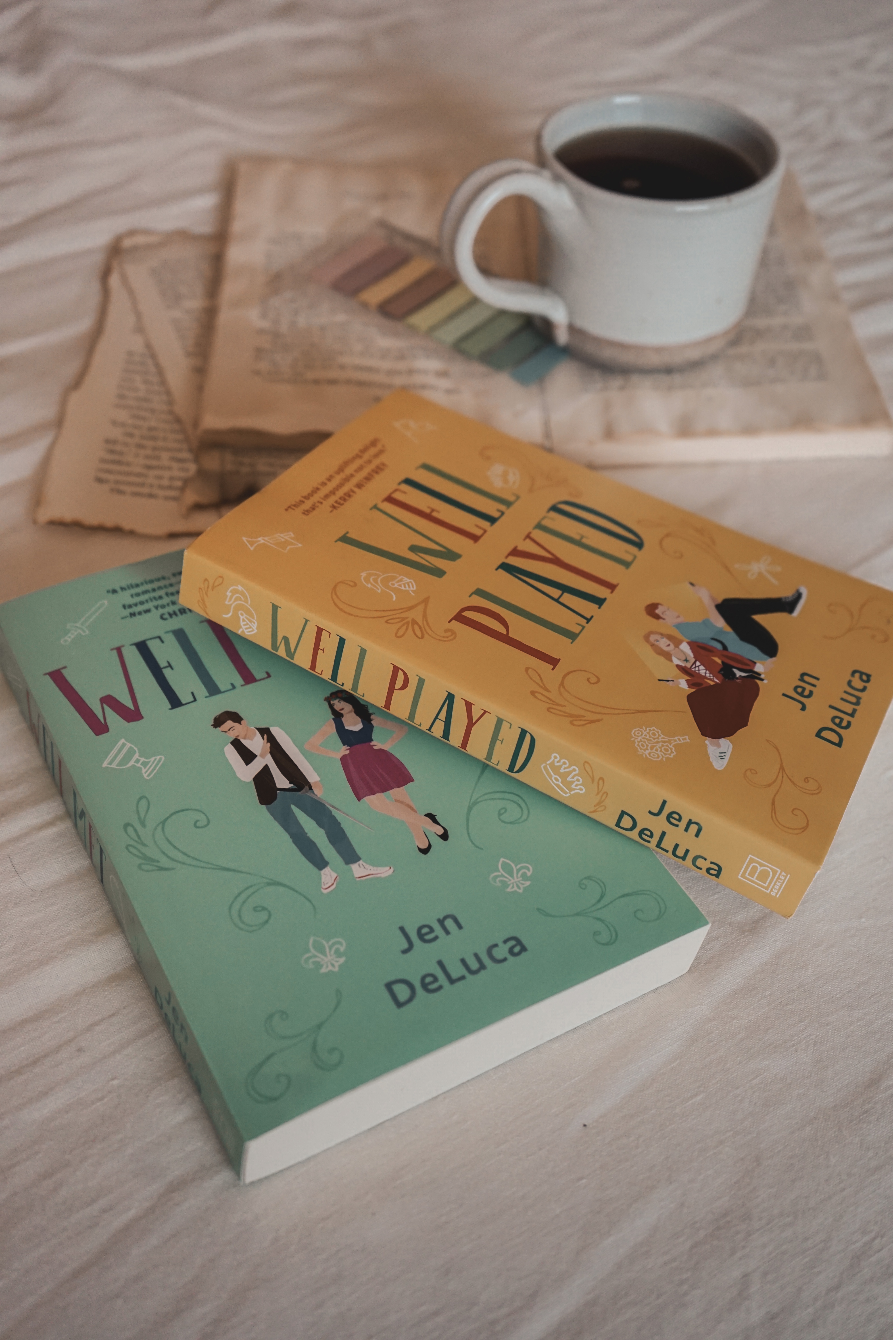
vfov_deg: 53.1
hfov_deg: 36.9
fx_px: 1339
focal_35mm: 36
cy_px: 670
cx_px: 446
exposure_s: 1/160
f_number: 4
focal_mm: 36
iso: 1000
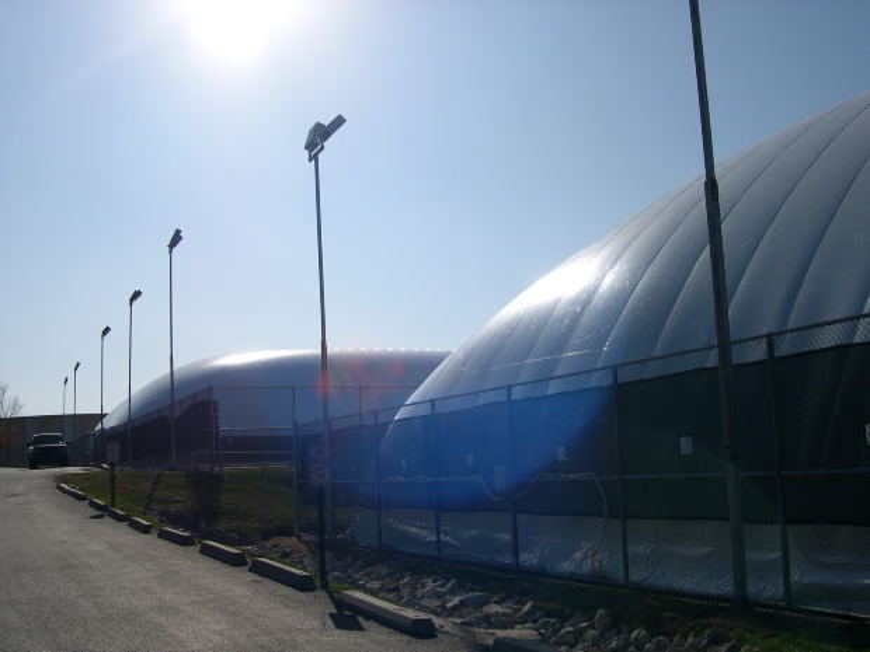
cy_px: 326
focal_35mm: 38
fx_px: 955
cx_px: 435
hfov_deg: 49.0
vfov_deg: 37.7
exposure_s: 1/785
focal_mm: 8
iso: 100
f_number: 7.6
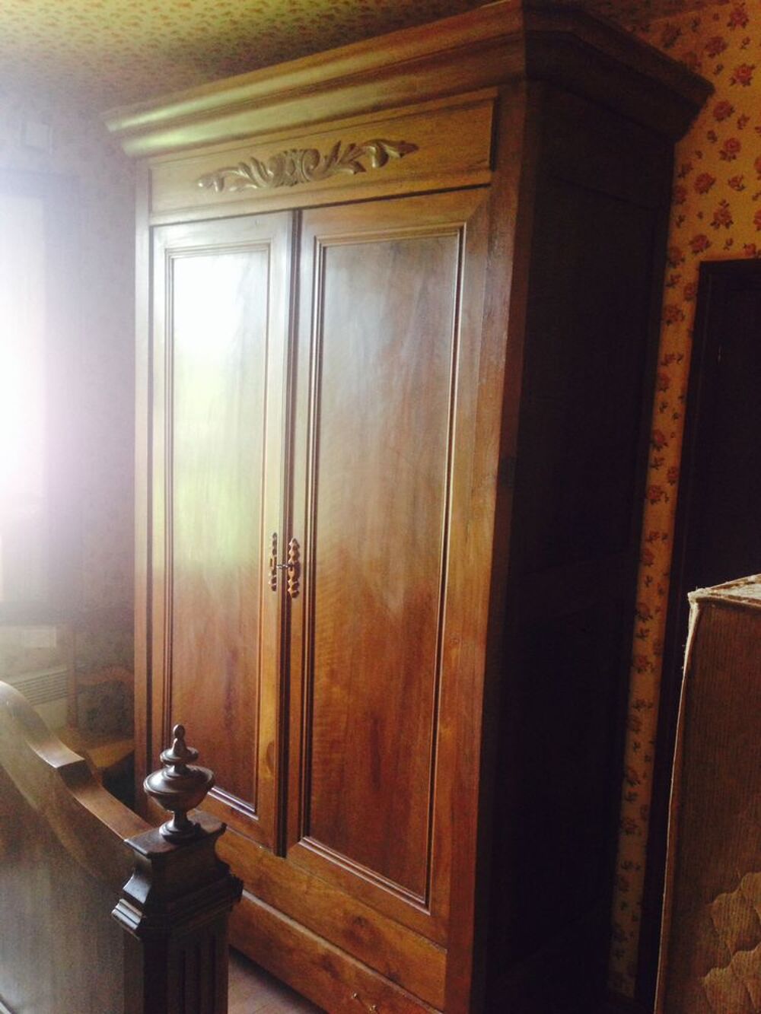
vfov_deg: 55.3
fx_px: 967
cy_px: 507
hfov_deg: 43.0
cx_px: 380
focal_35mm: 33
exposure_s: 1/20
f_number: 2.4
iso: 125
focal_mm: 4.12
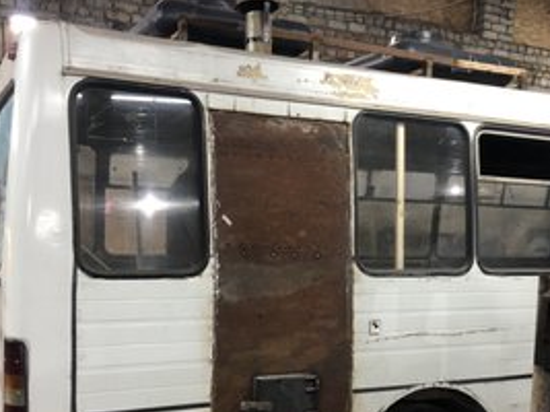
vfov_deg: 33.9
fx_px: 667
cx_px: 237
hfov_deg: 44.7
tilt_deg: -4.4
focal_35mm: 42
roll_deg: -1.0
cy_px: 288
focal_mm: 4
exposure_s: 1/17
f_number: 1.8
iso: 40
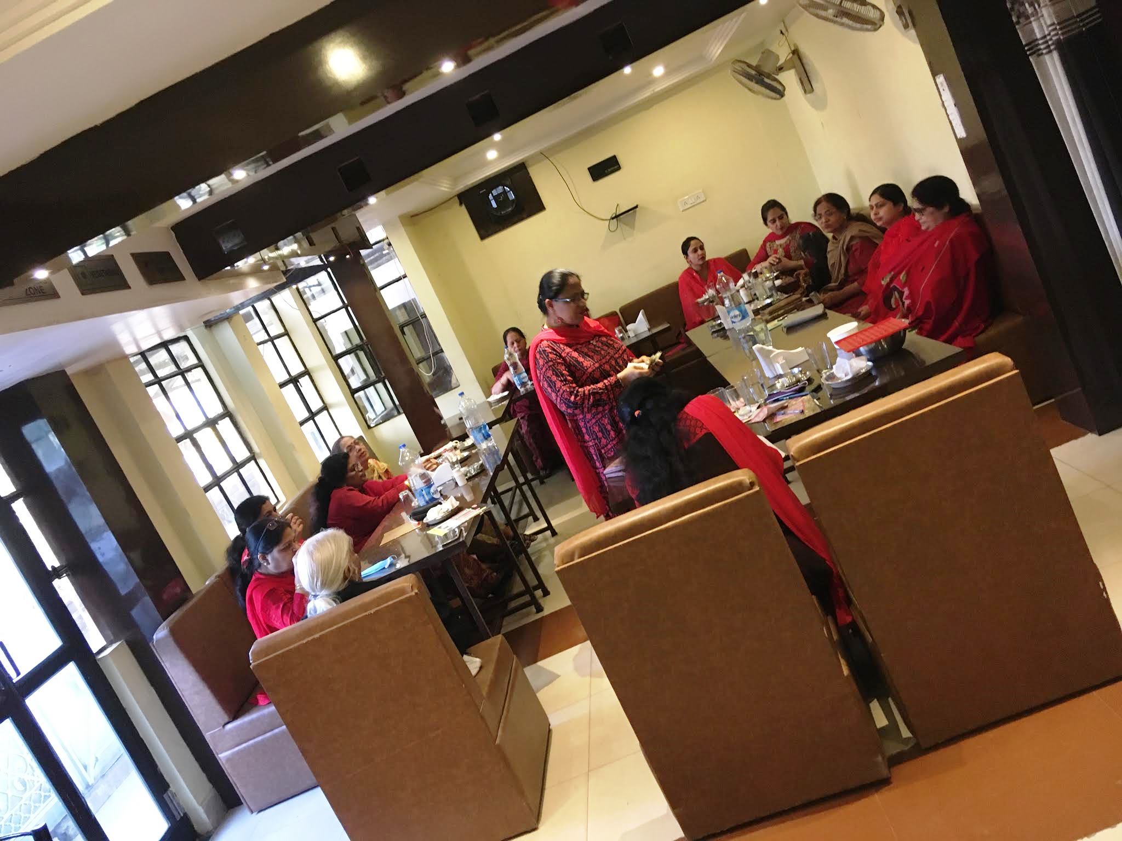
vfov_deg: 48.2
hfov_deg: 61.7
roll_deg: +25.3
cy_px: 420
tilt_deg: -10.9
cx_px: 561
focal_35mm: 29
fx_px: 940
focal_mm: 4.15
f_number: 2.2
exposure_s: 1/17
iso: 200
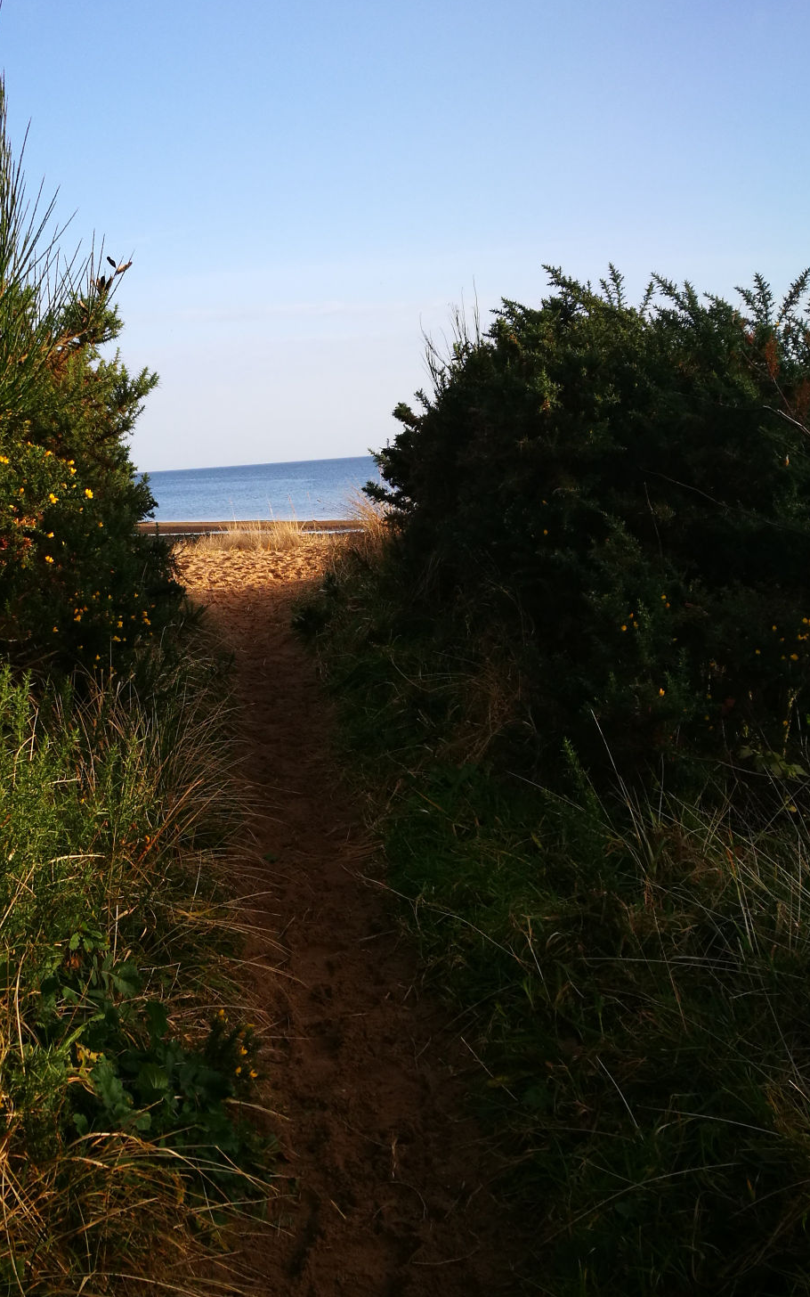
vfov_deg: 50.3
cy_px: 600
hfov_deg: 32.0
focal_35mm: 39
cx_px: 174
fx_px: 1377
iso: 50
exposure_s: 1/449
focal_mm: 4.5
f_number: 2.2
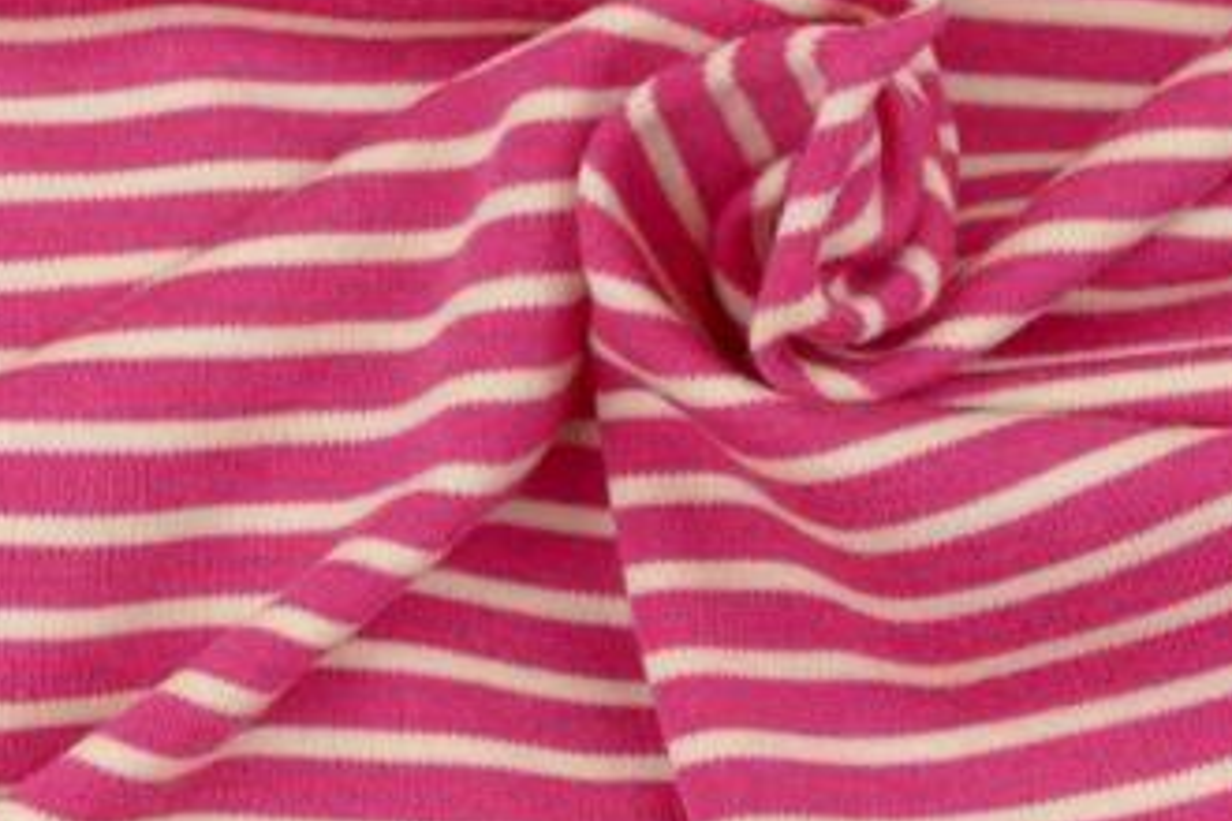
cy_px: 222
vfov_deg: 12.2
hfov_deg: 18.2
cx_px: 765
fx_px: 3833
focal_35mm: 112
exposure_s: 1/80
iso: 250
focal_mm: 25.96
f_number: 3.7
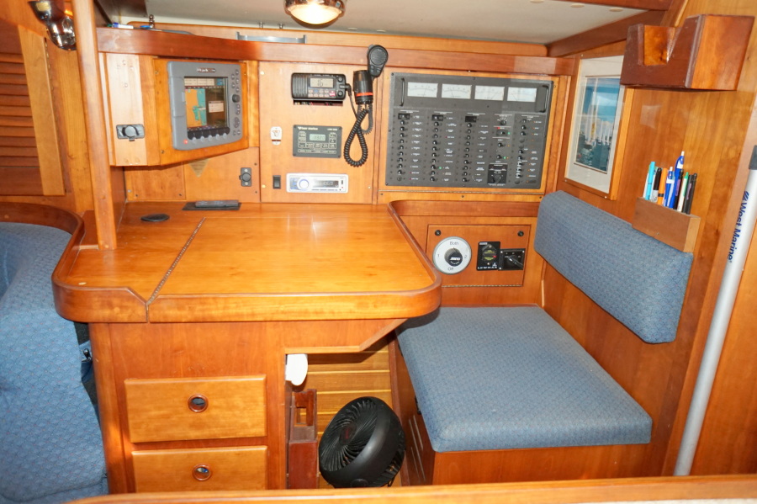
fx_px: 504
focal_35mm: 24
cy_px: 252
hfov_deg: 73.8
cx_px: 378
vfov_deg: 53.1
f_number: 2.8
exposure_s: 1/160
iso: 800
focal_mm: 16
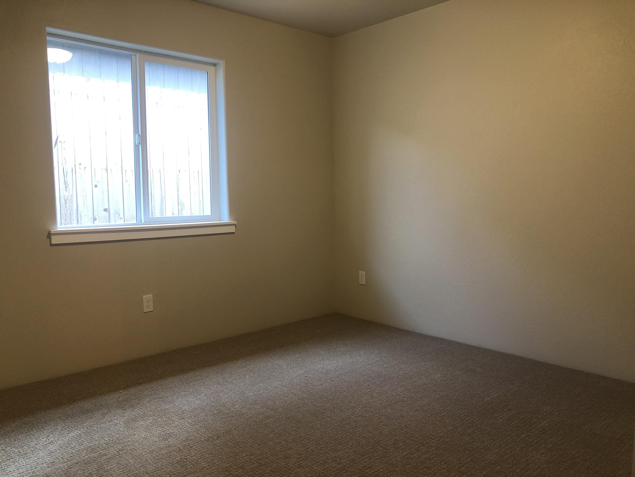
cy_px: 238
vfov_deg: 49.7
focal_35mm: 28
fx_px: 514
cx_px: 318
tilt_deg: -4.2
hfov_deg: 63.4
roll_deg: +0.9
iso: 32
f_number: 1.8
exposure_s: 1/30
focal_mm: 3.99
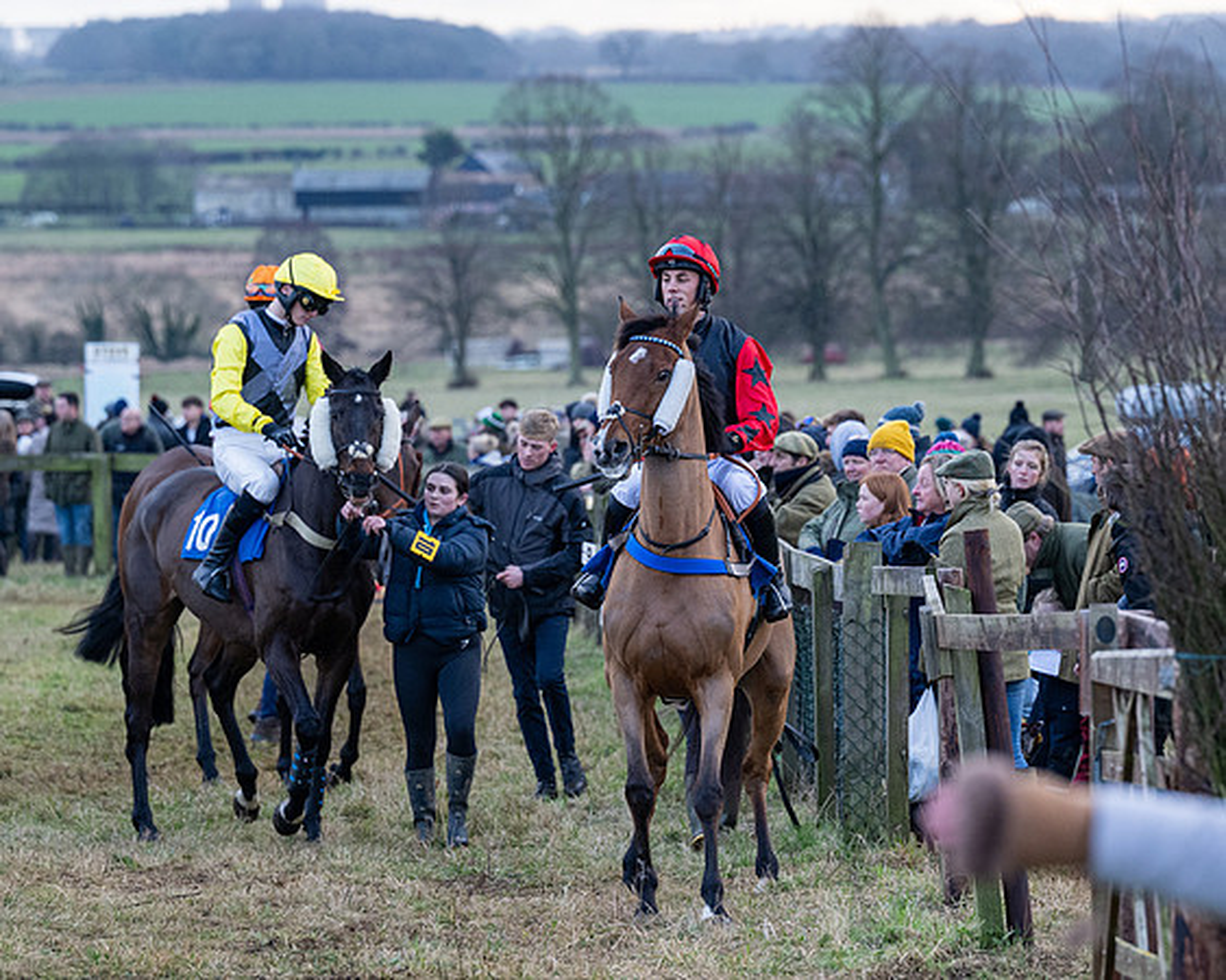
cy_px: 490
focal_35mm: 228
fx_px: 8255
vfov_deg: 6.8
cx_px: 736
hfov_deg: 8.5
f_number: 4
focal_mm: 135
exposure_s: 1/400
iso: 800
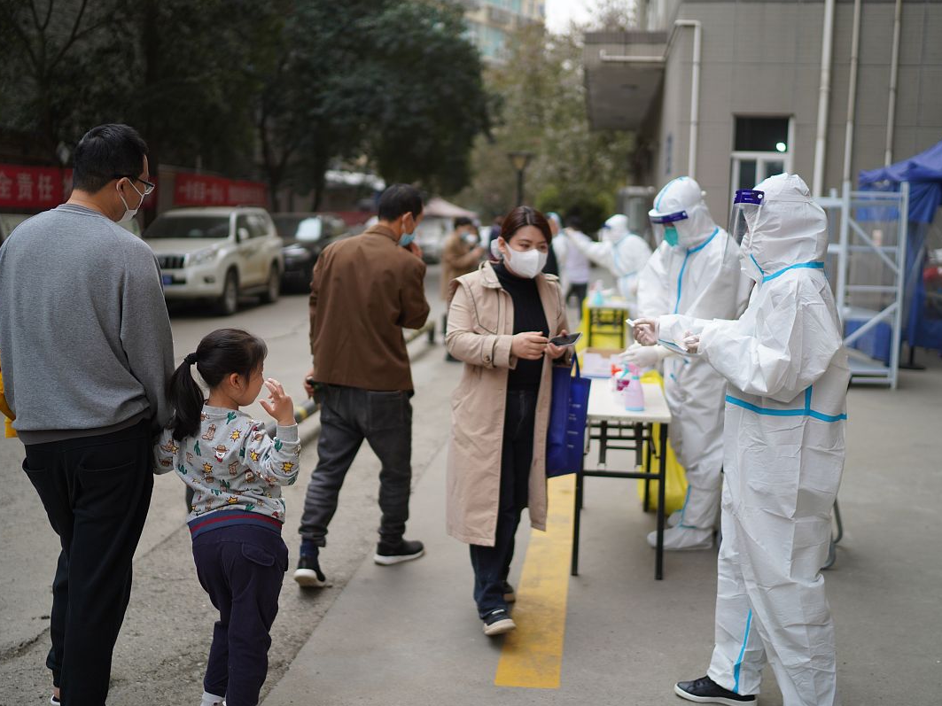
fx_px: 1034
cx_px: 463
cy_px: 353
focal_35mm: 38
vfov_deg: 37.7
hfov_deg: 49.0
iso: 250
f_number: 1.4
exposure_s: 1/1250
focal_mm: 35
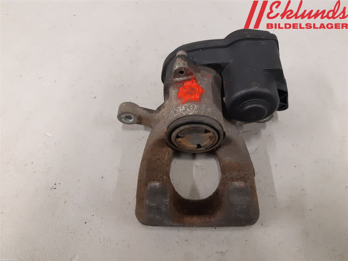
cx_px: 174
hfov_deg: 67.3
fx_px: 261
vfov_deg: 53.1
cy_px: 130
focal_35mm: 26
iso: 250
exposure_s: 1/50
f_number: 1.7
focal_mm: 3.93
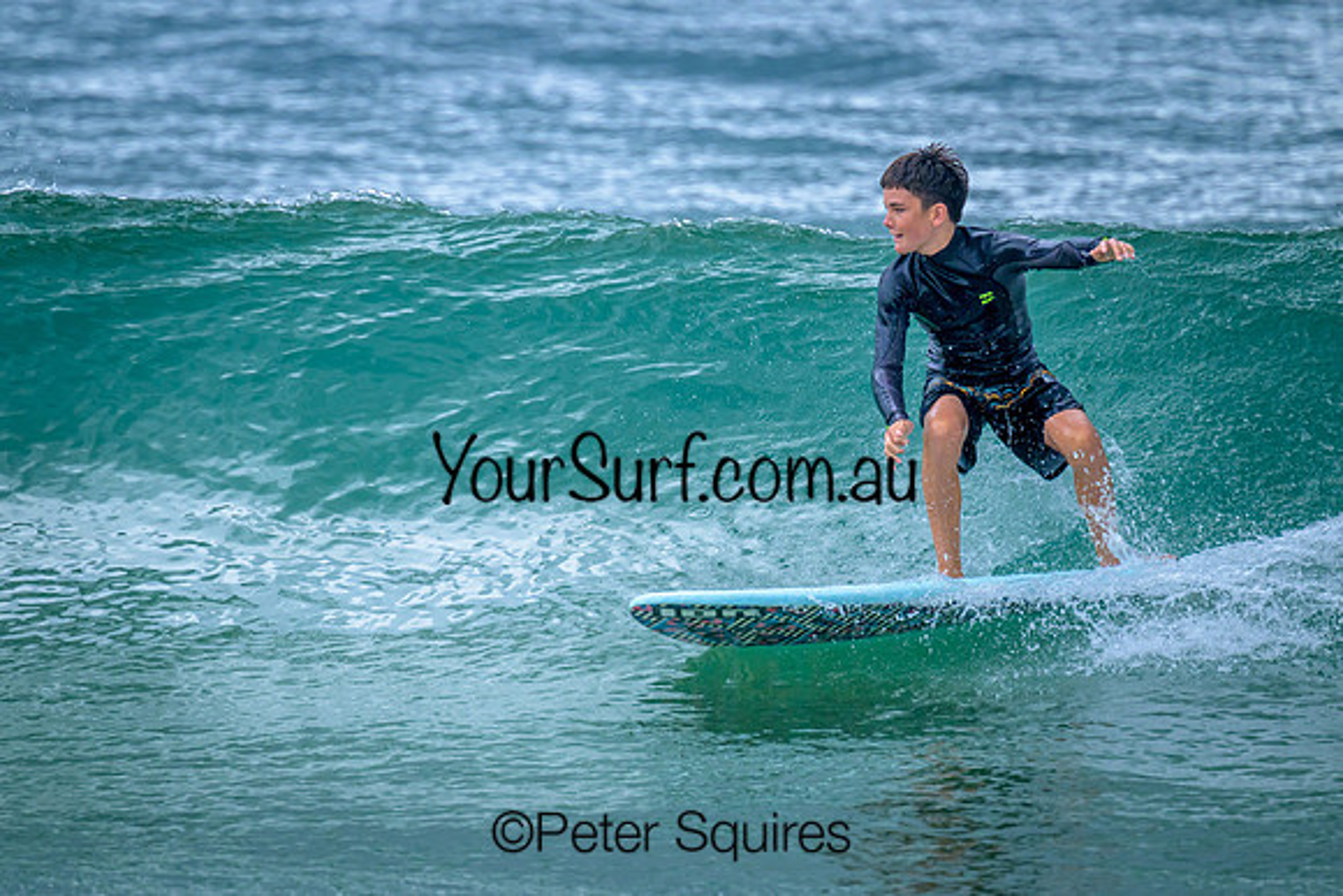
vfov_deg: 2.2
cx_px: 684
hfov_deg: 3.2
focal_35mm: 635
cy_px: 388
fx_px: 23703
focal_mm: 560
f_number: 8
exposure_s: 1/2000
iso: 1800
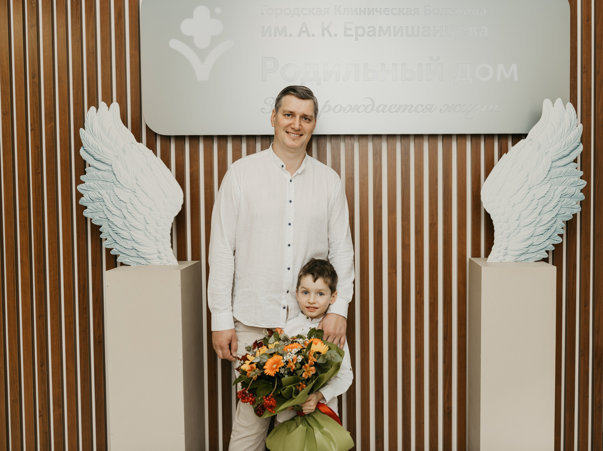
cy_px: 215
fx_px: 549
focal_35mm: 32
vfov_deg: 44.6
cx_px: 353
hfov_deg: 57.2
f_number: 4
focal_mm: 28
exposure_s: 1/160
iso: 160
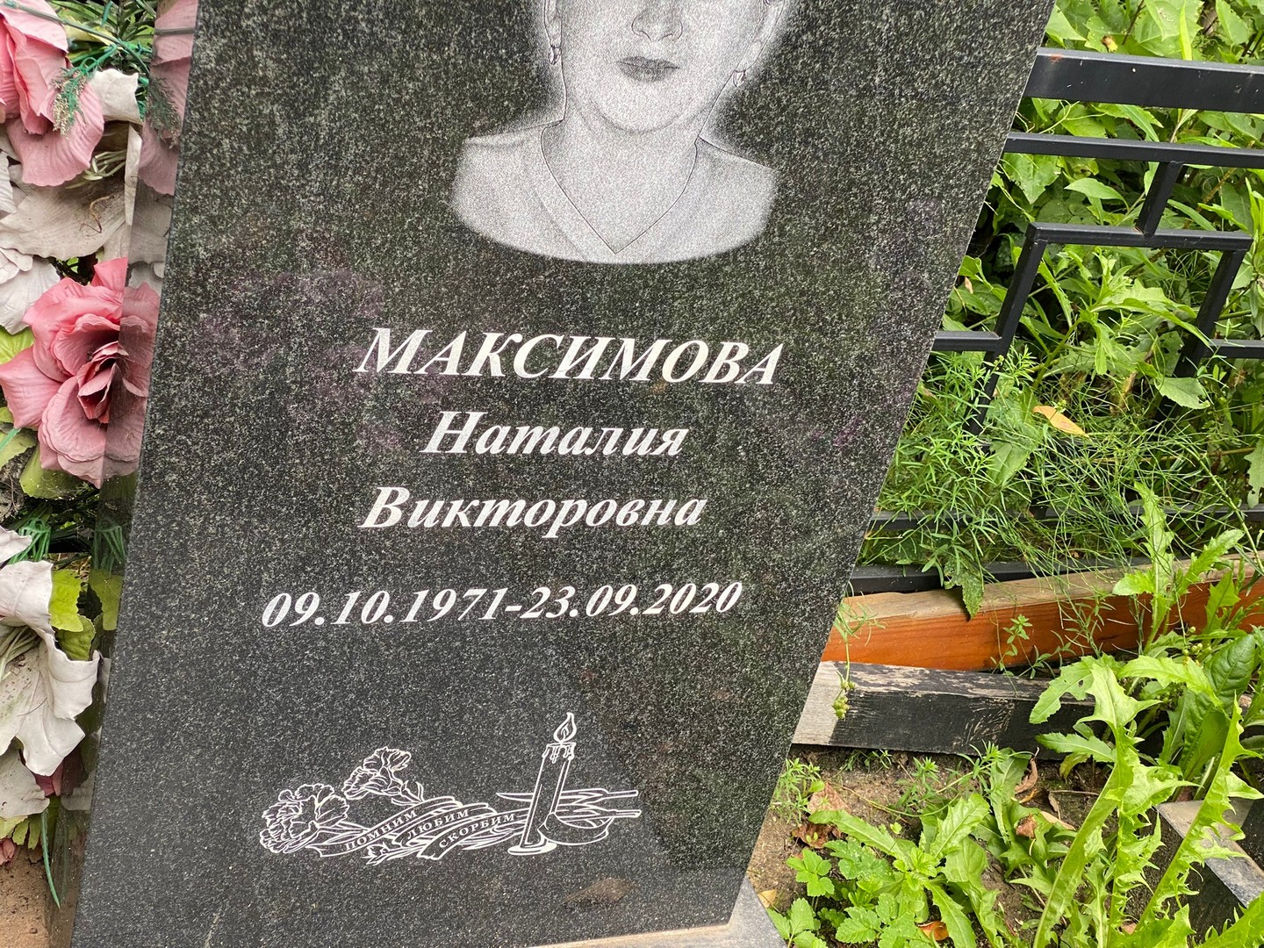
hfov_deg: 36.8
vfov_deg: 28.0
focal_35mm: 52
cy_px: 474
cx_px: 632
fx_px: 1899
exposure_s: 1/122
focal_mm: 6
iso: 50
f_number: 2
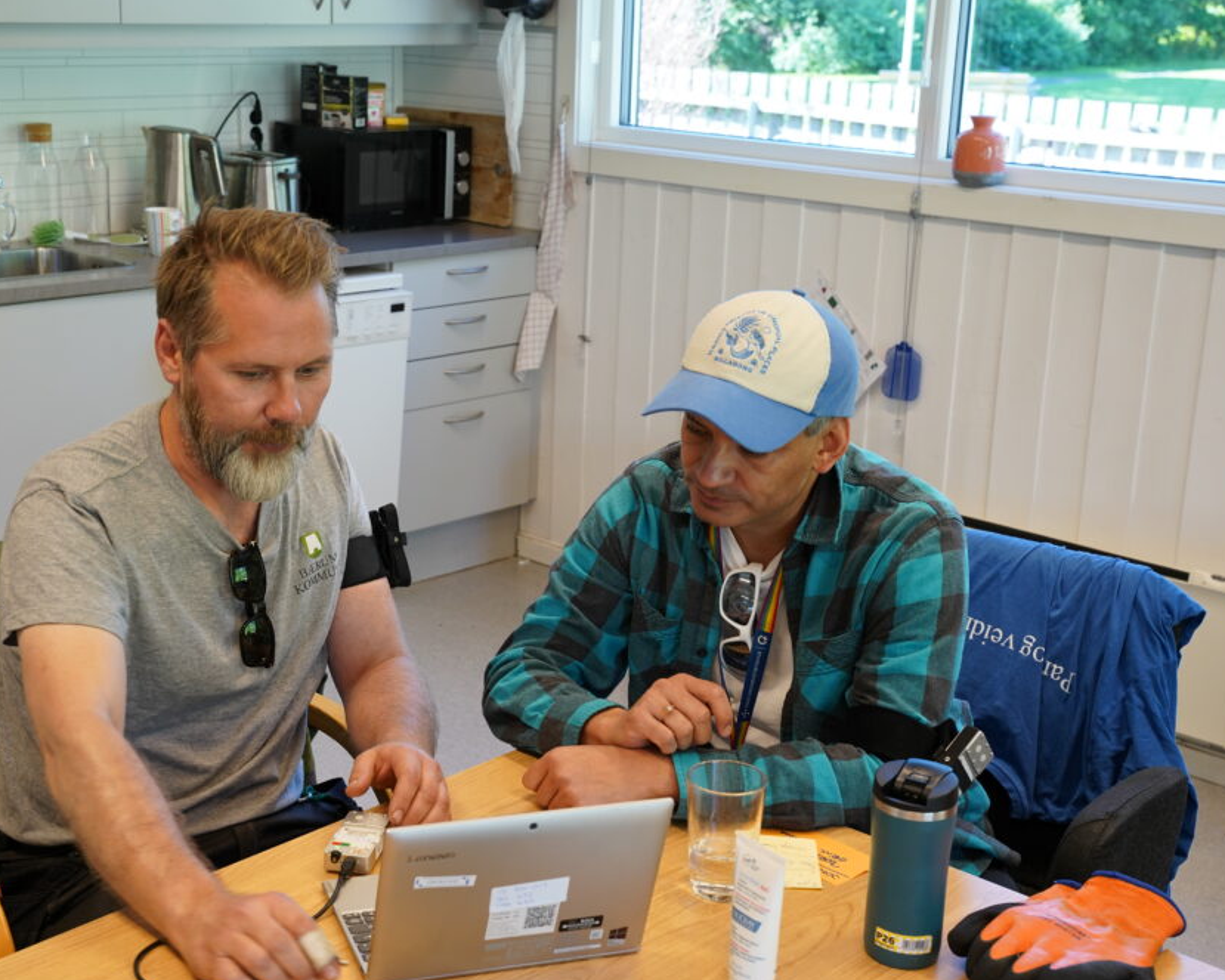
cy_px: 499
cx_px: 513
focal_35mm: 52
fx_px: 1874
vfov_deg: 29.3
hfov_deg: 36.1
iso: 640
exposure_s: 1/50
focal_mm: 44.6
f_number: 7.1
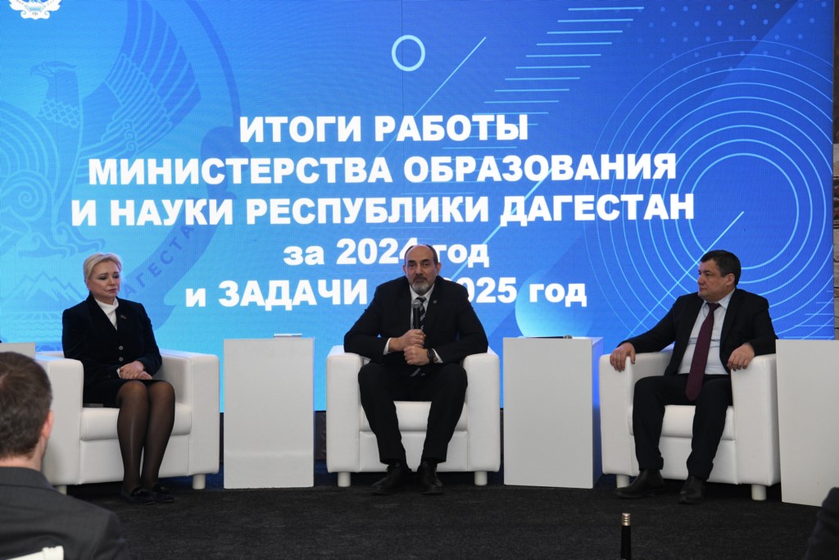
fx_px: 1515
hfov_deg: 31.0
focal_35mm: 65
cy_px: 280
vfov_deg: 20.9
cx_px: 420
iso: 2500
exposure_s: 1/125
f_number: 8
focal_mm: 65
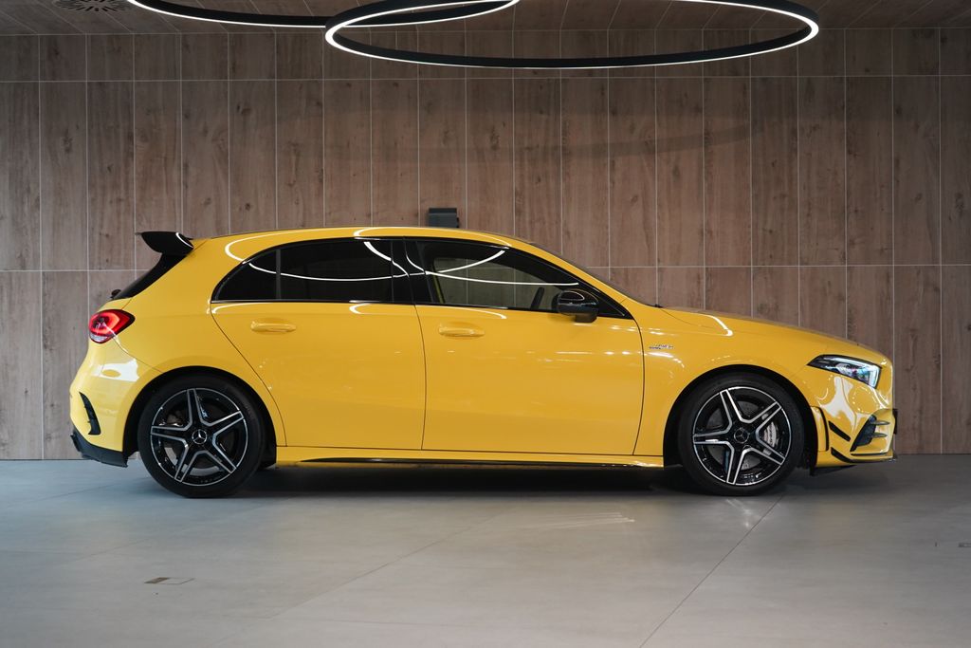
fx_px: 1726
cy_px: 324
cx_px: 486
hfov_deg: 31.4
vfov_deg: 21.2
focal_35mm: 64
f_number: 5.6
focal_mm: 64
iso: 2500
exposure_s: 1/160
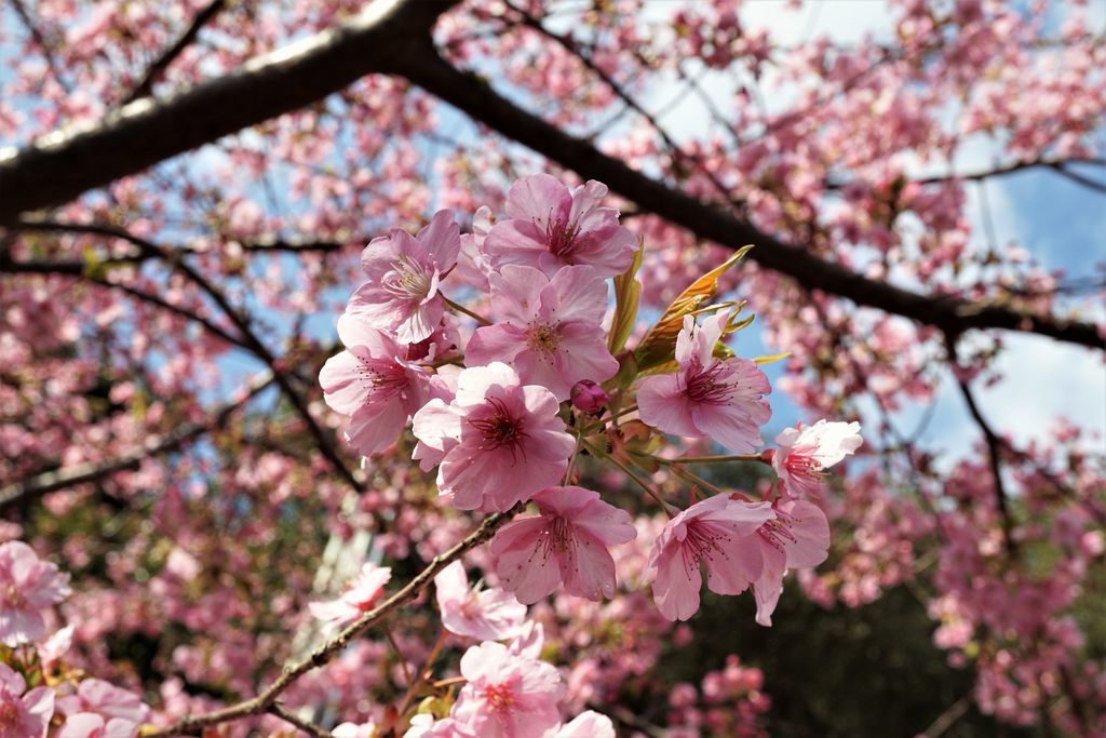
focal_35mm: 45
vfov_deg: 29.9
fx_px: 1383
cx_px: 553
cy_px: 369
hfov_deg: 43.6
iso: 100
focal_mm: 30
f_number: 9
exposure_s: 1/160
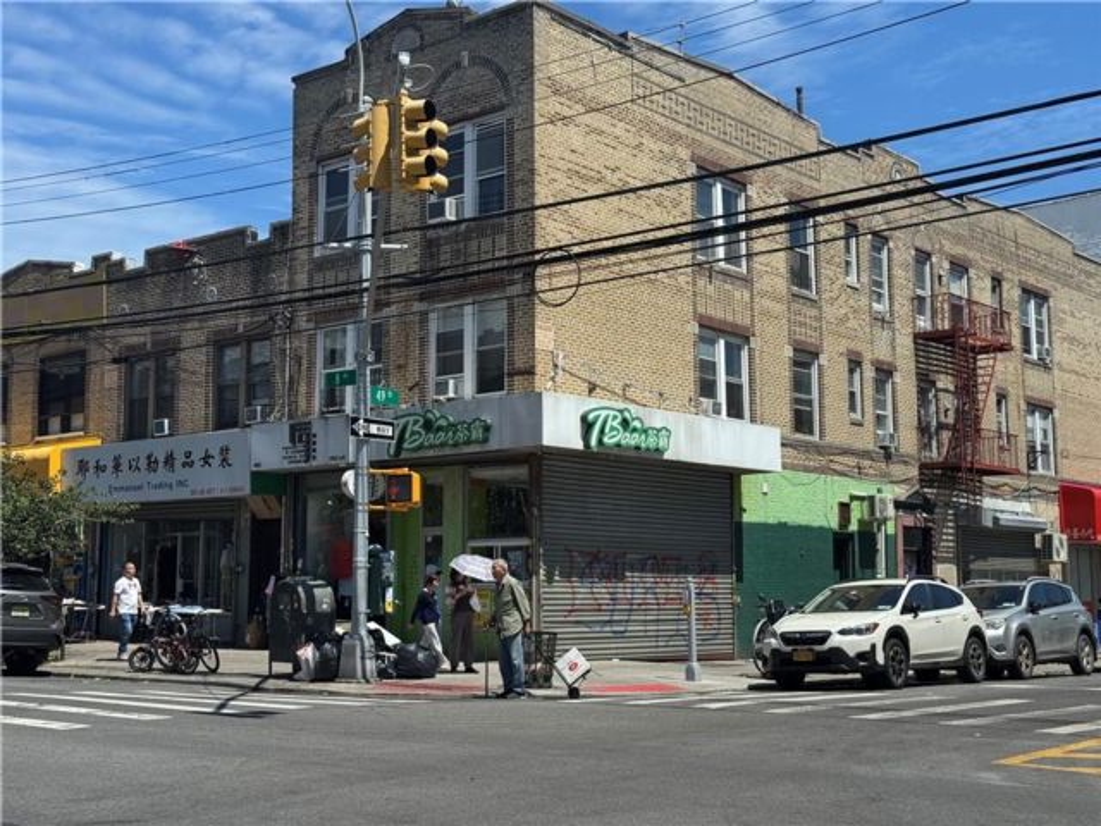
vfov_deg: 30.3
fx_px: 1527
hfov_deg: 39.7
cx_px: 550
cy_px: 413
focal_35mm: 48
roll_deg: -0.1
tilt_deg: +6.3
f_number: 1.78
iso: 64
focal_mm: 6.76
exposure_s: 1/4608
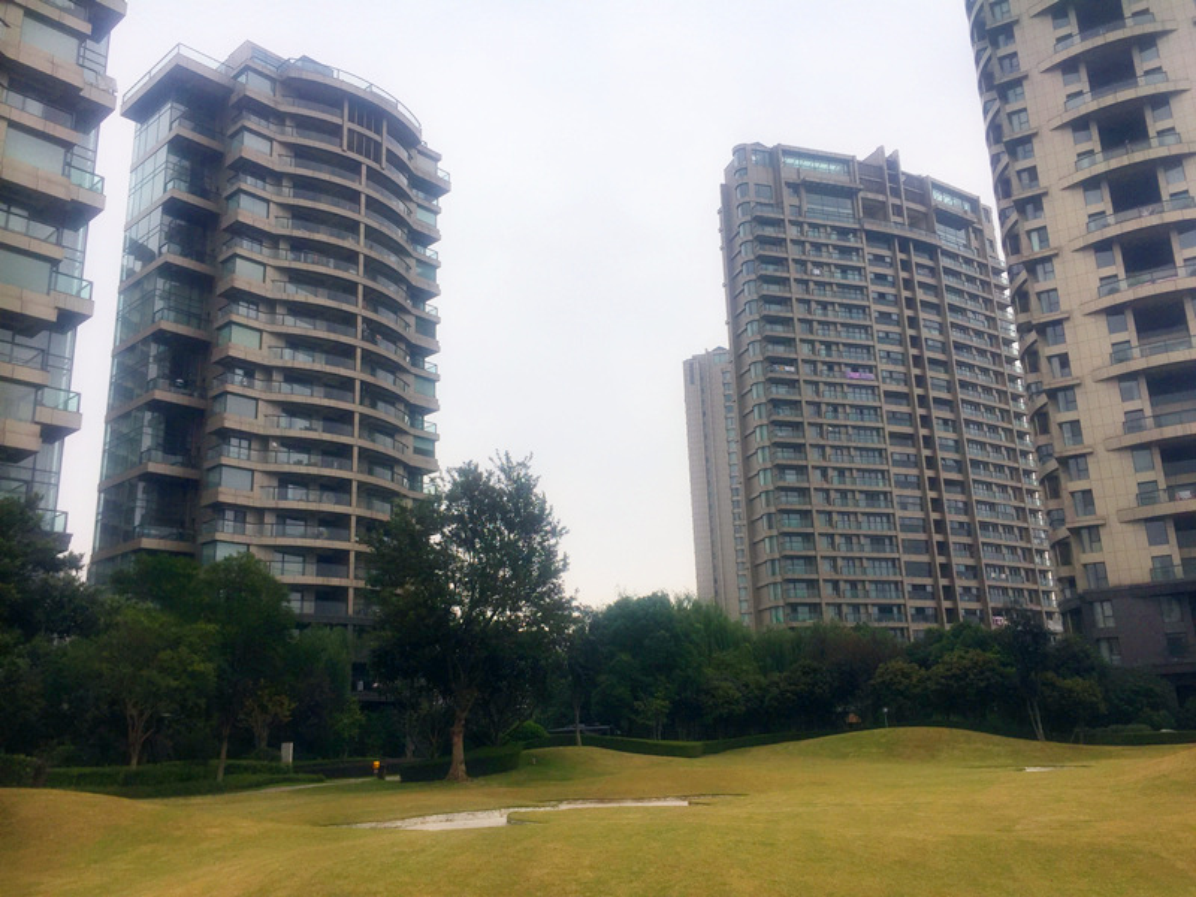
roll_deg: +0.0
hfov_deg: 61.7
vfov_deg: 48.2
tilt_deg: +15.6
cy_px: 448
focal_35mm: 29
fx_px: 1002
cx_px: 598
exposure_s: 1/706
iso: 32
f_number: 2.2
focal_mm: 4.15
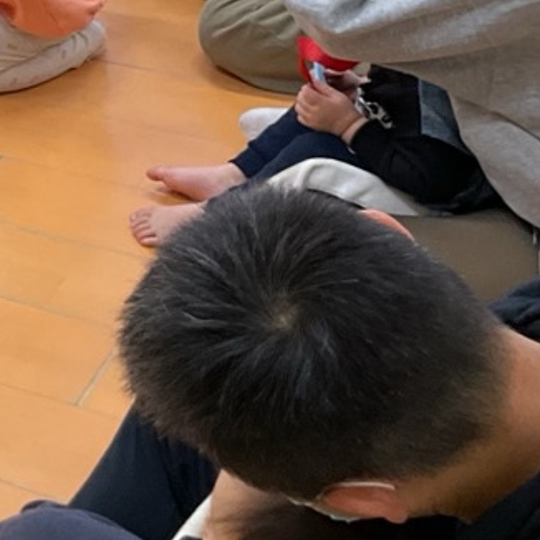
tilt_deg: -27.5
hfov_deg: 14.8
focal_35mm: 110
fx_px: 1941
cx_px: -242
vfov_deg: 15.5
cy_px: -5
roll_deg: +5.3
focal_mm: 3
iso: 40
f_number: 1.8
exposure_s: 1/60
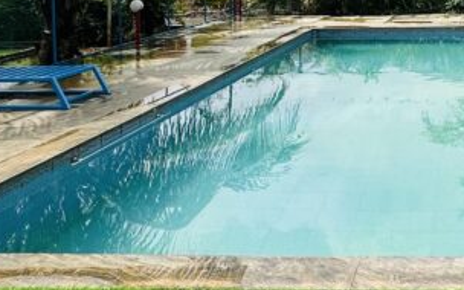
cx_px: 443
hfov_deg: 36.9
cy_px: -73
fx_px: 632
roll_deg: +1.1
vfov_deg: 23.3
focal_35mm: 50
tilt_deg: +2.4
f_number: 2.2
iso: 50
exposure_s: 1/3205
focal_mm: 2.22
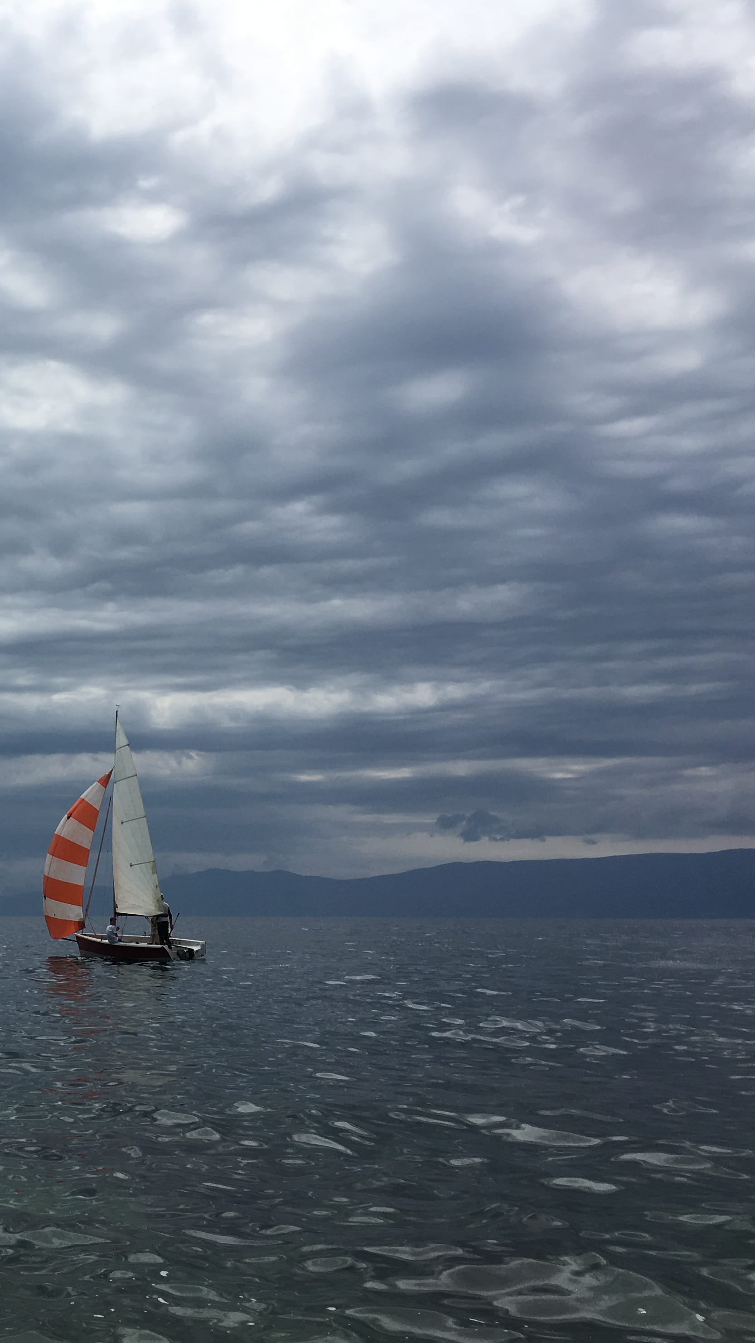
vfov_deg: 47.4
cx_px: -87
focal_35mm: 43
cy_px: 674
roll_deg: -0.2
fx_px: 1531
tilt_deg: +10.9
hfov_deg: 25.6
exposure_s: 1/3077
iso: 25
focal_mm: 4.15
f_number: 2.2
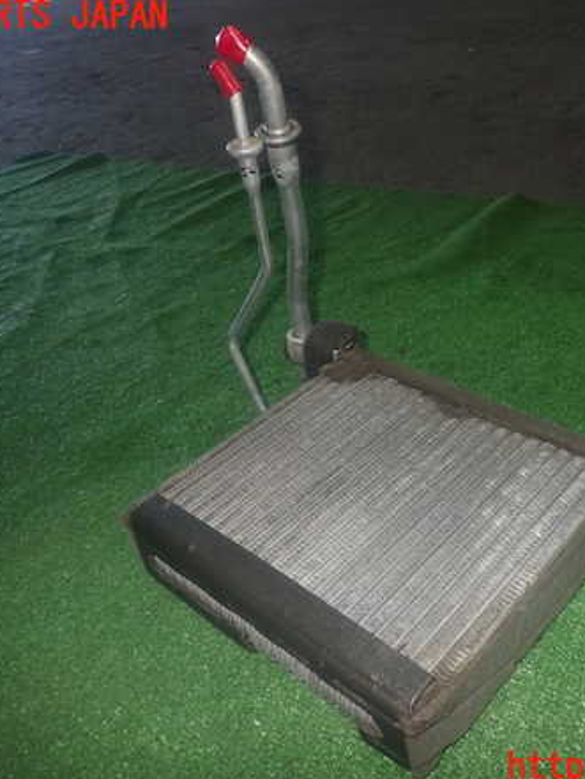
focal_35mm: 34
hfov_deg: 41.4
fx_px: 766
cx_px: 376
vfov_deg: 53.9
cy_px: 392
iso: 200
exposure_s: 1/30
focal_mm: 4.5
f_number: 5.6
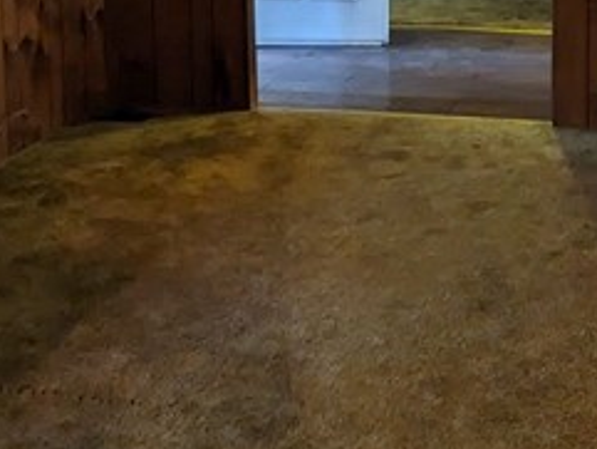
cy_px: -99
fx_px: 1173
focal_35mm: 68
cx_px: 500
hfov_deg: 27.8
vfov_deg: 20.2
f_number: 2.2
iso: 670
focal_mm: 2.22
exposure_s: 1/60
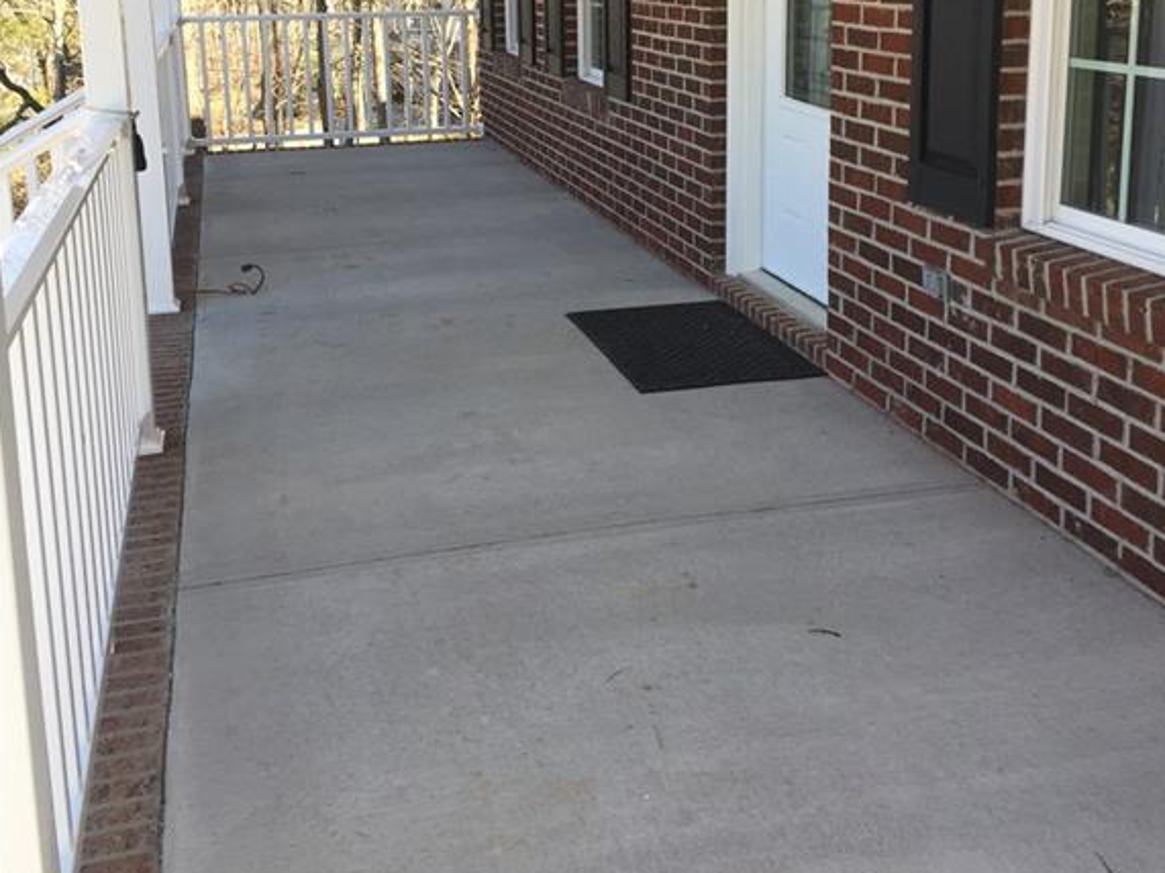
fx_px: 1312
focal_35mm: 39
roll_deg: +1.5
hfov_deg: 47.9
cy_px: 184
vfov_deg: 35.7
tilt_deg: -8.9
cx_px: 584
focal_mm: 4.15
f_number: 2.2
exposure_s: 1/359
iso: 32
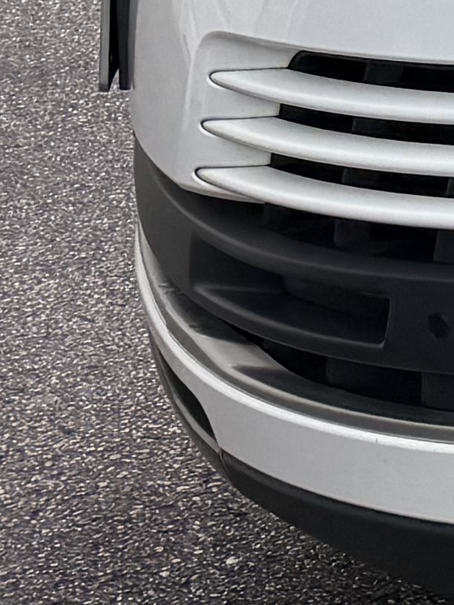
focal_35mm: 184
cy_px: -675
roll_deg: +2.0
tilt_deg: -0.3
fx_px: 3217
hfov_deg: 5.8
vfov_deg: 9.8
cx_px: 2244
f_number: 1.78
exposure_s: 1/374
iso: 80
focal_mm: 6.76
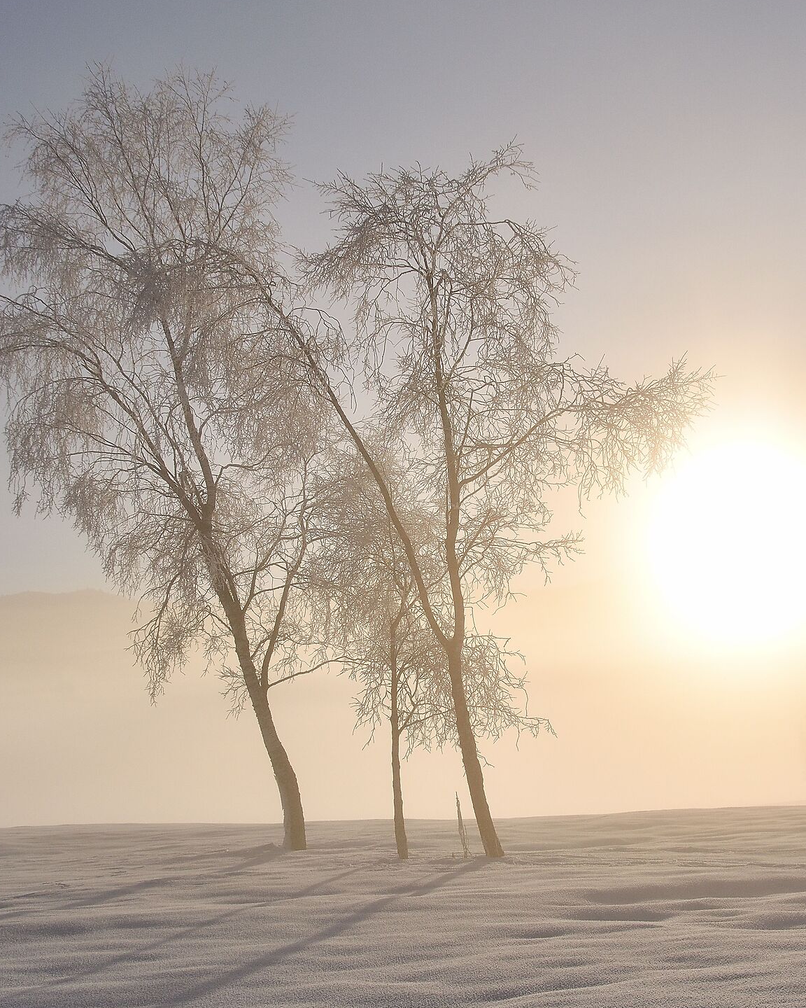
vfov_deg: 30.9
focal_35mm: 61
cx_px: 453
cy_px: 540
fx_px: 1819
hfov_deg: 25.0
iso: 200
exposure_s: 1/1600
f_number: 10
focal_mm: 26
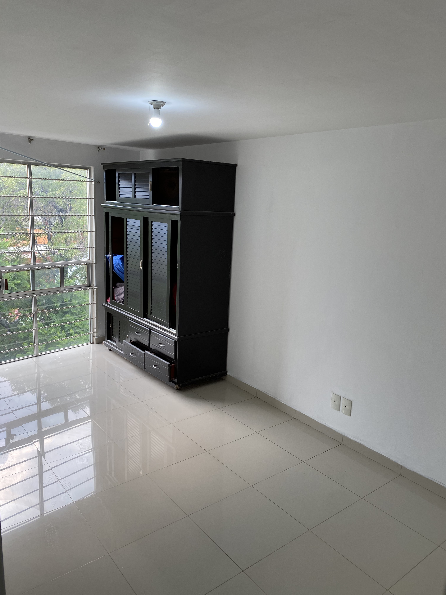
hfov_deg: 53.1
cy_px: 298
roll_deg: -3.1
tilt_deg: -11.0
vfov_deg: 67.3
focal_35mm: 26
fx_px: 447
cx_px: 223
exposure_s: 1/121
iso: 50
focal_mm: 4.25
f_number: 1.8
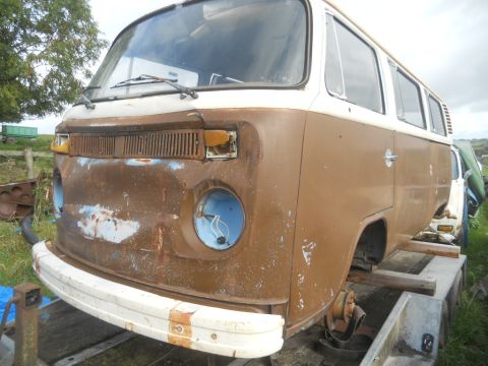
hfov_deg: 65.3
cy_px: 183
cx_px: 244
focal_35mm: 27
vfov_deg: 51.4
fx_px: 381
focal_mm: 4.9
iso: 80
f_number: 3.2
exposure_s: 1/250
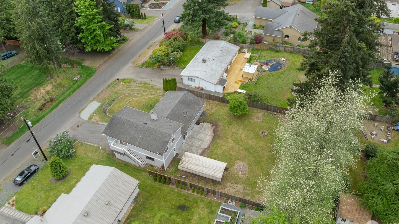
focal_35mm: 29
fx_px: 307
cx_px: 214
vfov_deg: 39.7
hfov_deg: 66.0
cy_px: 73
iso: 110
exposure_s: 1/400
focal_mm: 12.29
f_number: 2.8
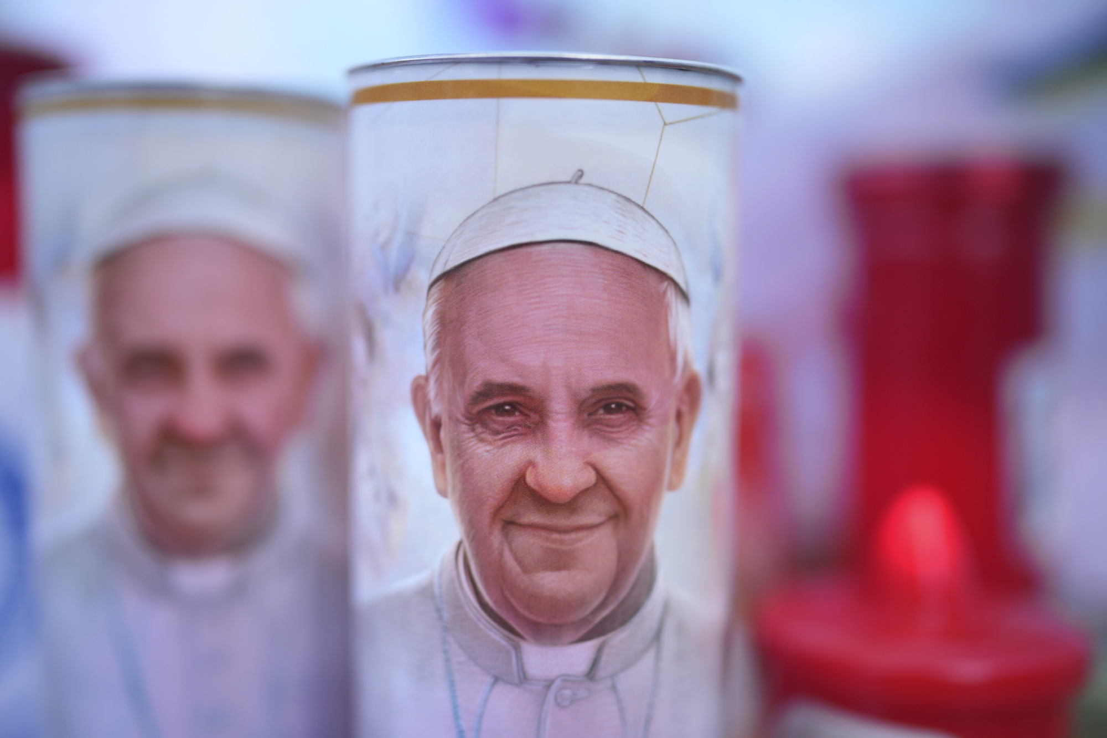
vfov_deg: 37.8
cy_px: 369
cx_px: 554
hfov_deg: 54.4
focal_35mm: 35
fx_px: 1076
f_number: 1.4
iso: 250
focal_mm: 35
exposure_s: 1/2500
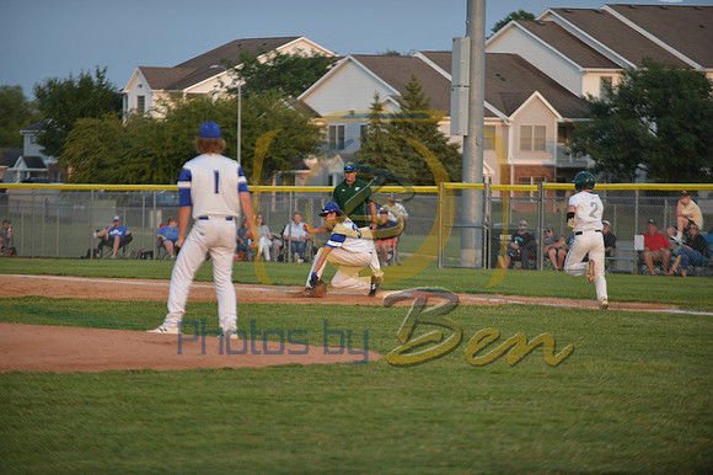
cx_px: 356
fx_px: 3959
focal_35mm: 200
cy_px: 238
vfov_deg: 6.9
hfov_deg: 10.3
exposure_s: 1/1600
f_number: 3.2
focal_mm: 200
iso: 250
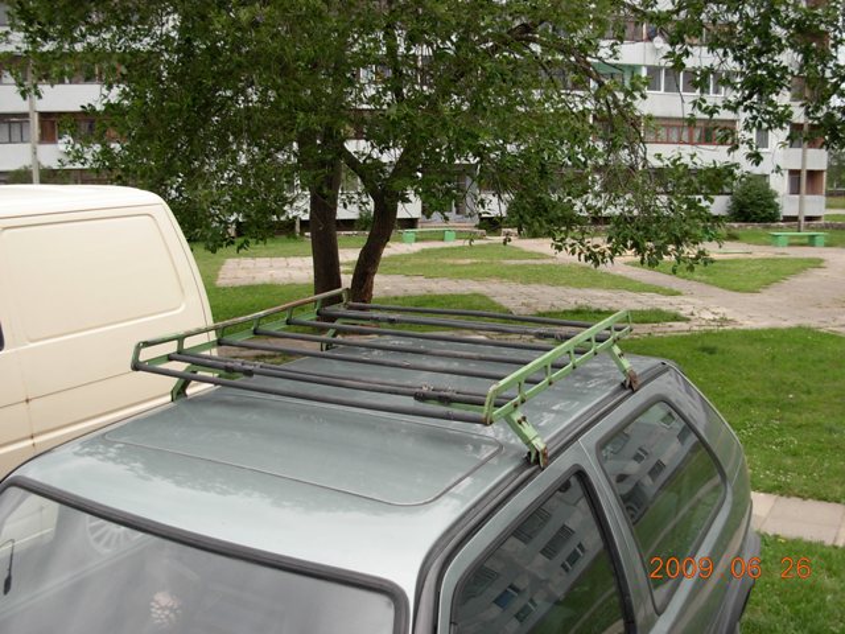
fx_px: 928
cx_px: 422
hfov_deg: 49.0
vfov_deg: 37.7
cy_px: 317
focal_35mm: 38
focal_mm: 6.3
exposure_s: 1/256
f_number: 2.9
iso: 79
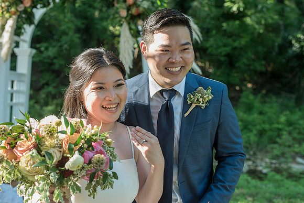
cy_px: 102
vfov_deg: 27.0
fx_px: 422
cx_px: 152
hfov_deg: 39.6
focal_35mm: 50
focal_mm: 50
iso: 1000
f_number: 4
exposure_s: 1/500
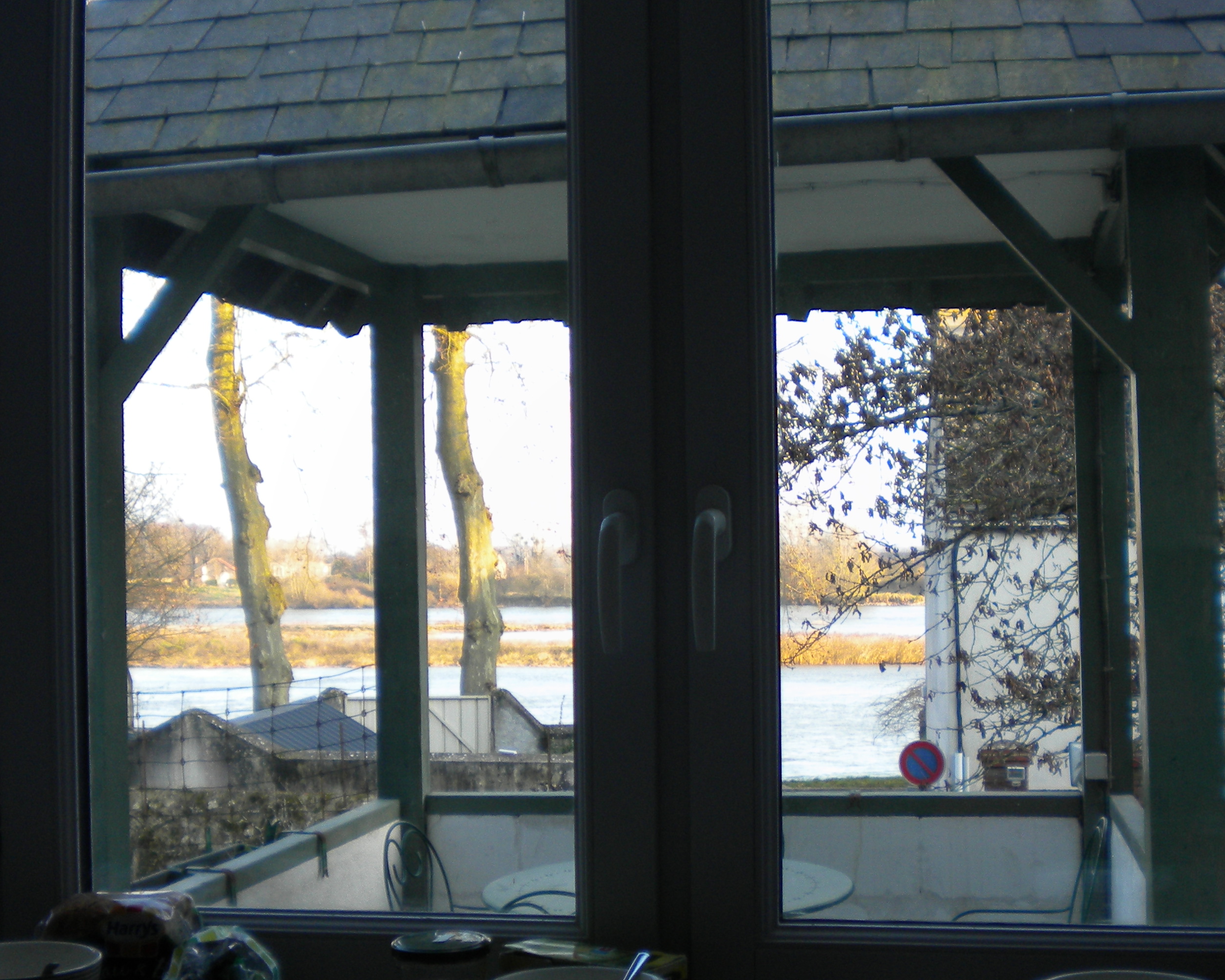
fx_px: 1813
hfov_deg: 37.2
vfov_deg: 30.2
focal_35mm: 50
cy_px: 594
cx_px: 714
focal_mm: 6.3
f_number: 3.1
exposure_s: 1/79.1
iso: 80
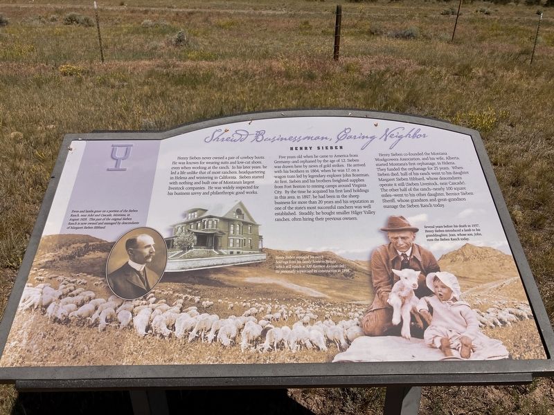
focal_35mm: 28
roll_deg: +0.9
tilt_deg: -26.0
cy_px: 208
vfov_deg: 49.7
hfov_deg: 63.4
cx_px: 277
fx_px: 448
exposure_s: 1/8130
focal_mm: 3.99
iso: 32
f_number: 1.8
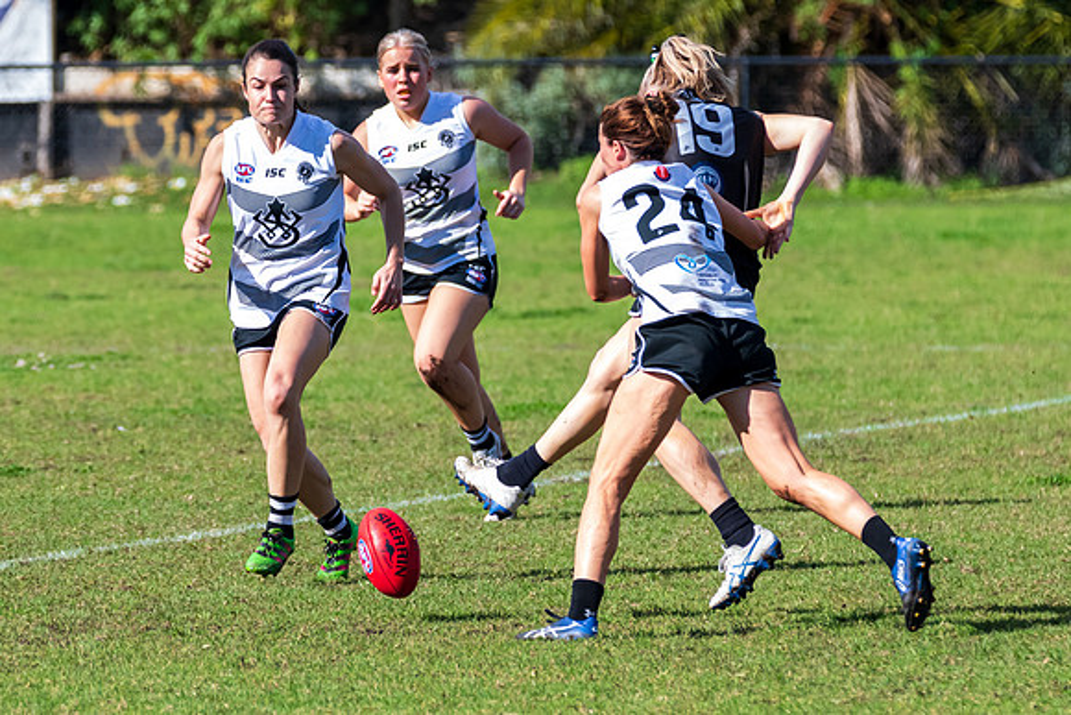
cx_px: 443
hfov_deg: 3.1
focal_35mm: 666
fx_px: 19829
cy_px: 335
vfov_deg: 2.1
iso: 800
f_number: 8
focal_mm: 350
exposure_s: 1/1600
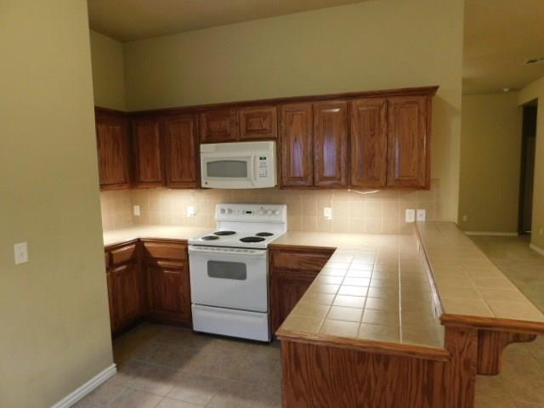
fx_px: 361
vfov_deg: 58.9
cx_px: 272
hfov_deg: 73.9
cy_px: 204
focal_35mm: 23
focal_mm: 4
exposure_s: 1/20
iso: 400
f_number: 3
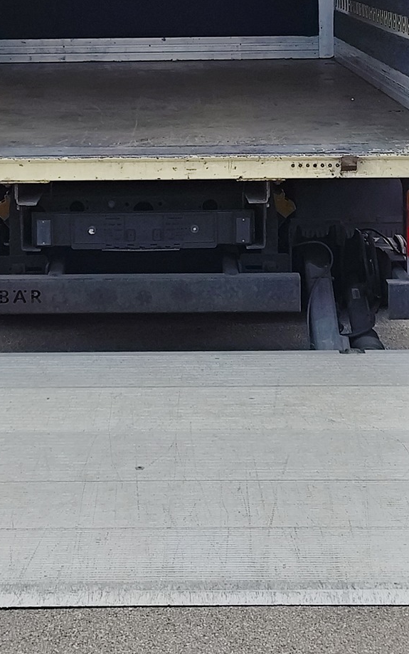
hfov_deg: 13.1
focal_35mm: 100
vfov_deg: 20.2
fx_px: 1782
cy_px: 19
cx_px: 155
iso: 50
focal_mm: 4.71
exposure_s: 1/1282
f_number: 1.79
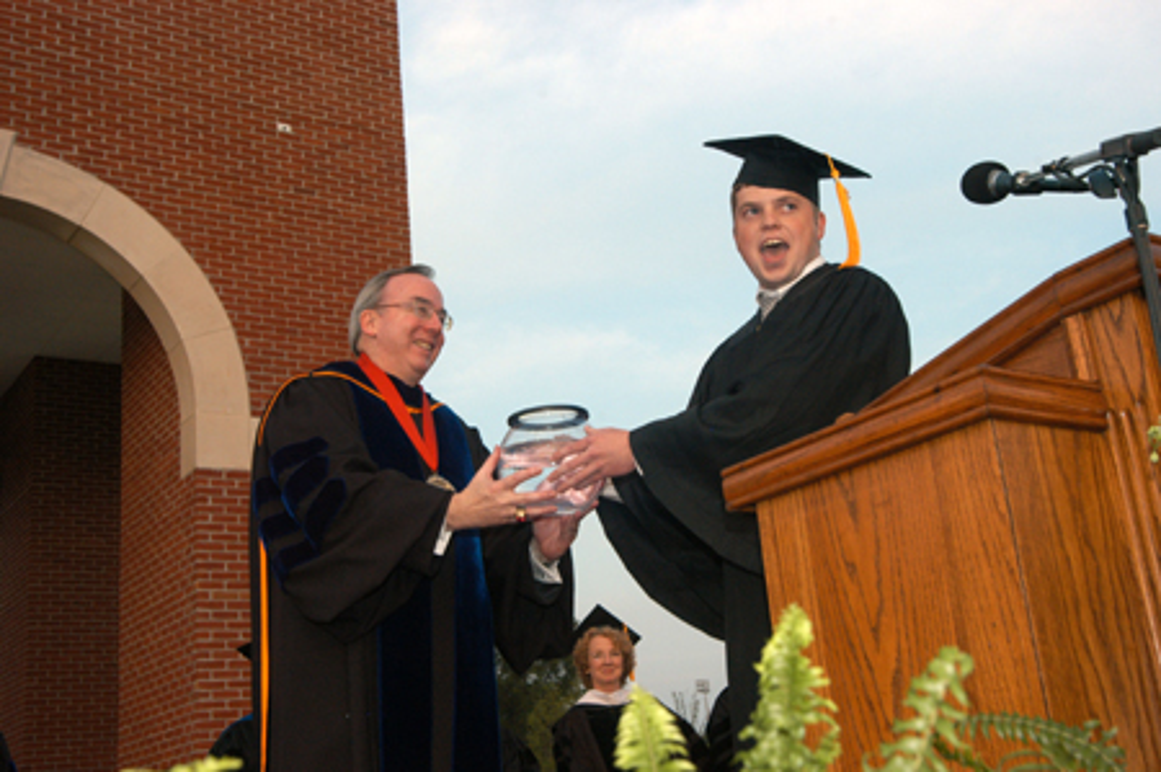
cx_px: 580
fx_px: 1498
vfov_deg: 28.9
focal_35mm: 46
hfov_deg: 42.4
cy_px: 386
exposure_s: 1/180
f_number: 7.1
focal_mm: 31
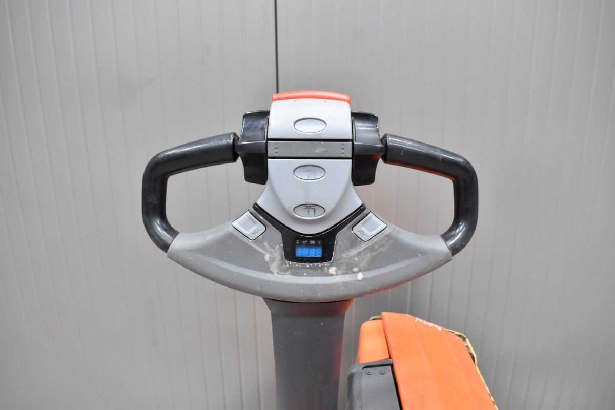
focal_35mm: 27
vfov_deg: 47.9
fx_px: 461
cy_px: 205
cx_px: 308
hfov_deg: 67.4
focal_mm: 18
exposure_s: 1/25
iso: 1600
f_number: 5
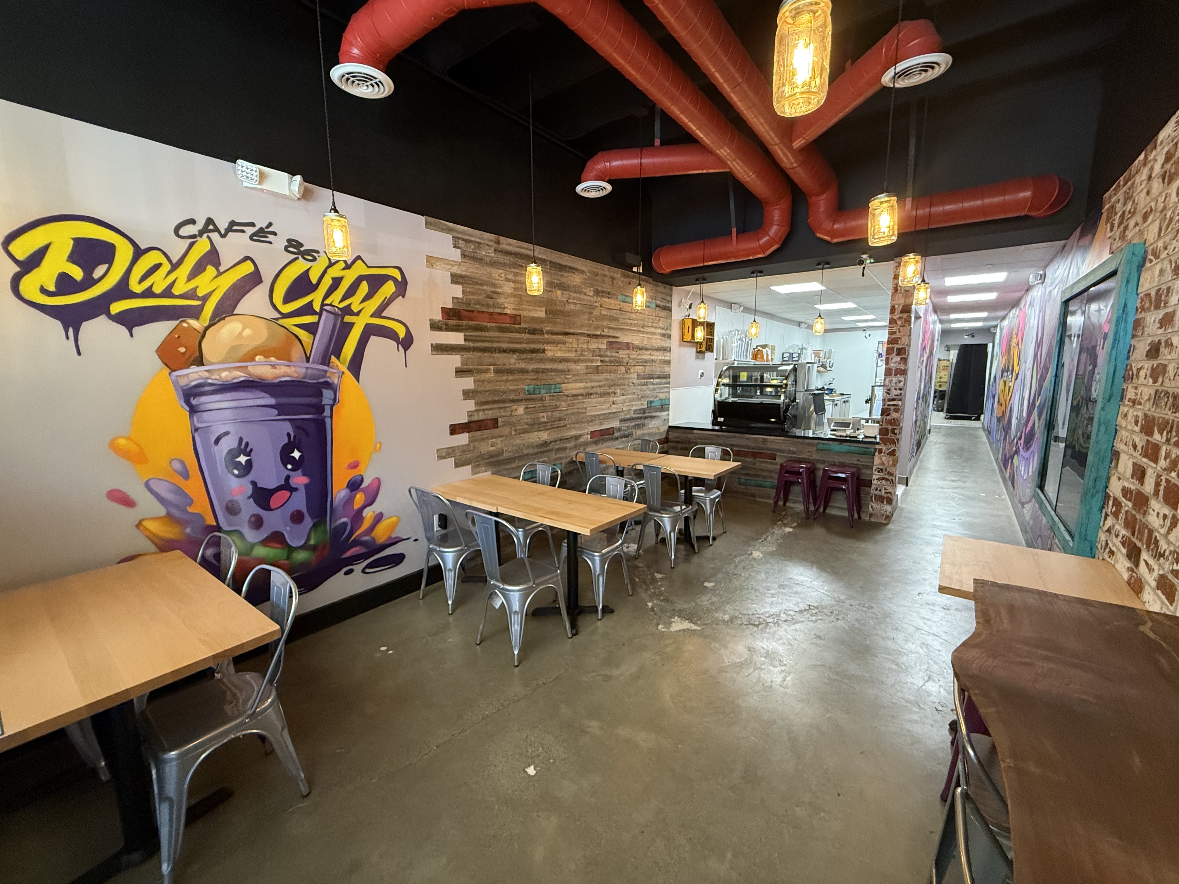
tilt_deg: -7.9
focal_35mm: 14
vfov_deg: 85.7
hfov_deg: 102.1
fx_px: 477
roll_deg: +0.7
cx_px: 590
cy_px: 442
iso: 320
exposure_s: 1/60
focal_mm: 2.22
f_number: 2.2
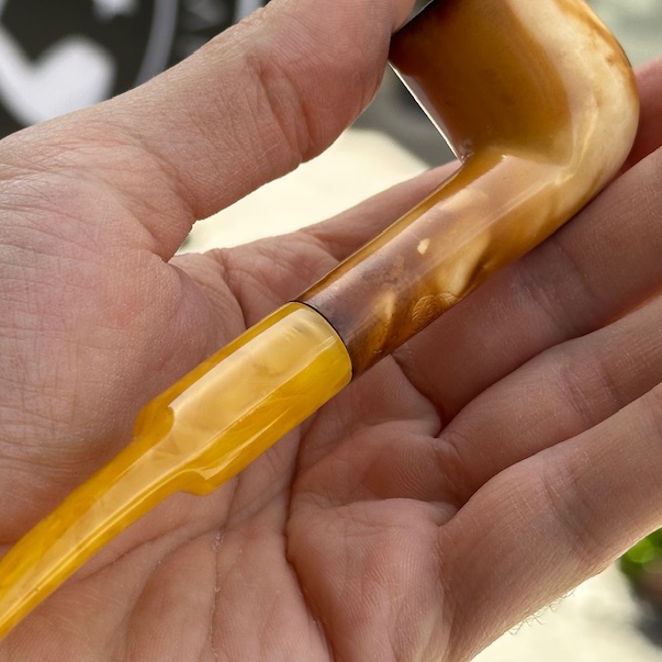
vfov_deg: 19.3
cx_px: 180
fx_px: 1947
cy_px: 272
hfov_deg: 19.2
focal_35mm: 90
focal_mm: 6.86
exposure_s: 1/709
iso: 64
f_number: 1.78
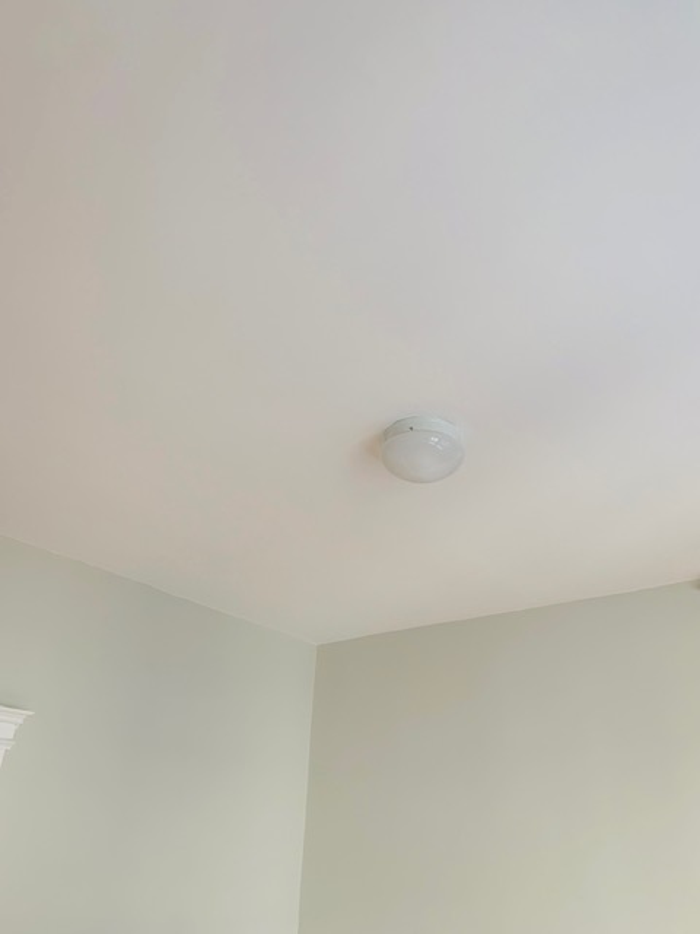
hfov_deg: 53.1
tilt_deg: +29.4
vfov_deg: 67.3
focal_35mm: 26
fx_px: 701
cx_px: 350
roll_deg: -1.7
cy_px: 467
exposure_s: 1/60
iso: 100
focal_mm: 4.25
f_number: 1.8
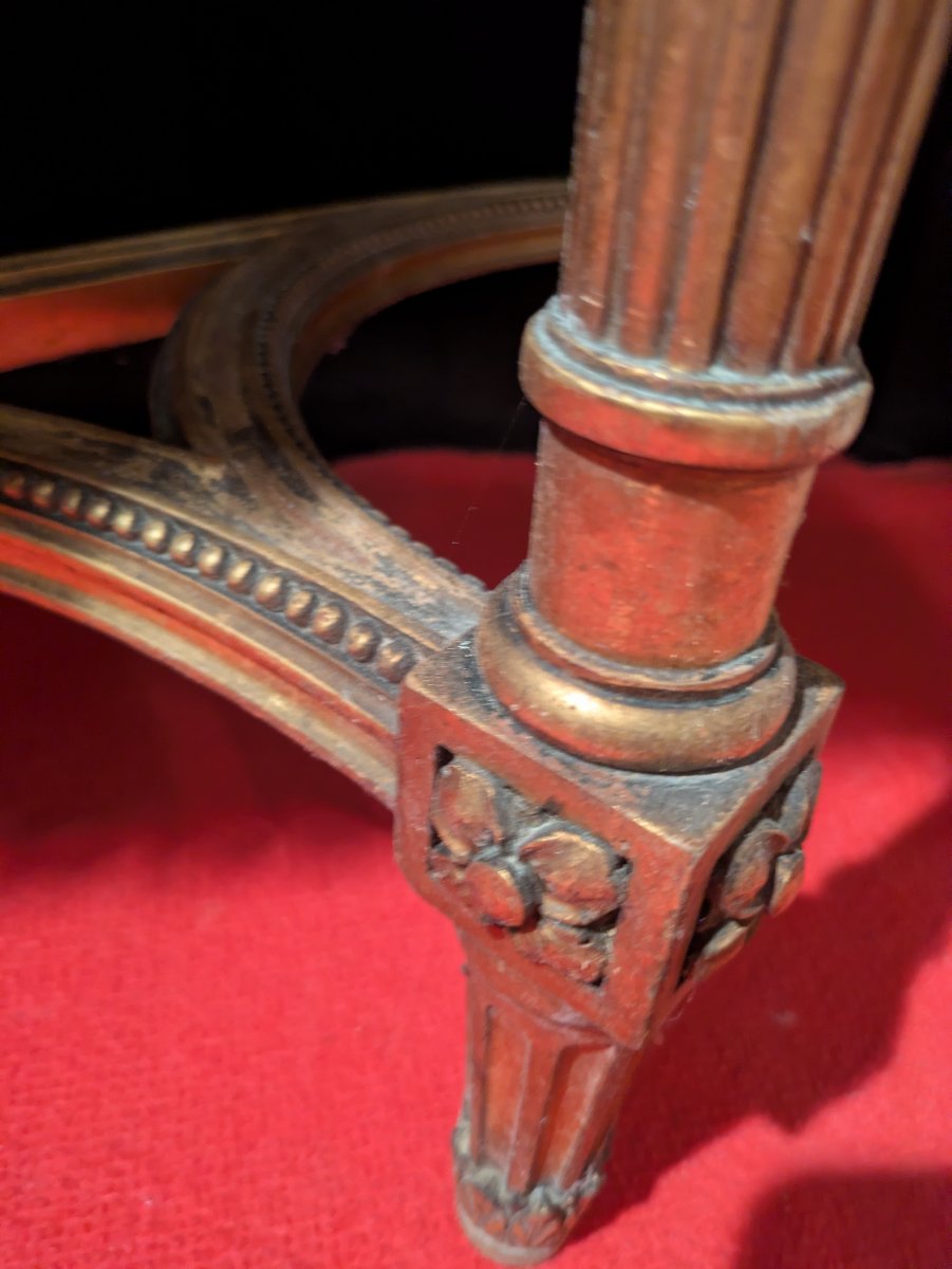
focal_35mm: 25
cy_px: 634
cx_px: 476
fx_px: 916
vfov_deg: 69.4
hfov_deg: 54.9
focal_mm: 5.43
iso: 529
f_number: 1.89
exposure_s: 1/25
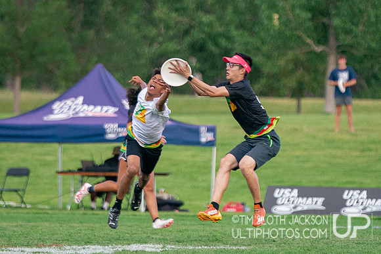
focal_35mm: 488
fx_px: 5164
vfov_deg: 2.8
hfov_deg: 4.2
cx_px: 206
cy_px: 115
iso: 1600
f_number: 2.8
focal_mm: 200
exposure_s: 1/4000
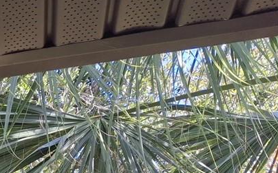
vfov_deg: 11.1
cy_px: 362
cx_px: -244
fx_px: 795
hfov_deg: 16.2
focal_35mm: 105
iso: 25
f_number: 1.8
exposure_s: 1/278
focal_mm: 4.69
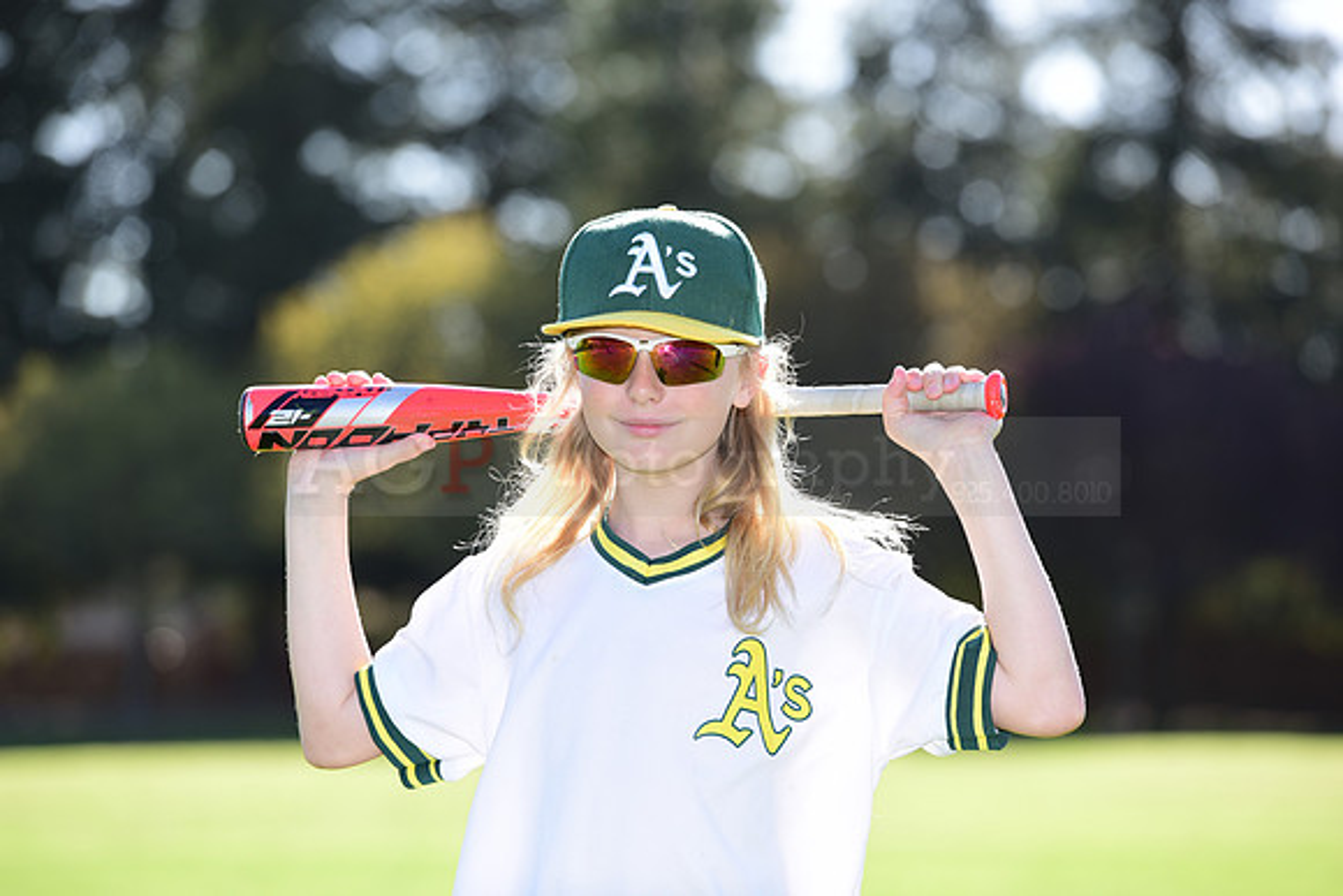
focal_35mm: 185
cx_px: 672
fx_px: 6903
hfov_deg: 11.1
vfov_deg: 7.4
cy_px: 448
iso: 125
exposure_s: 1/320
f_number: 4.5
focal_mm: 185
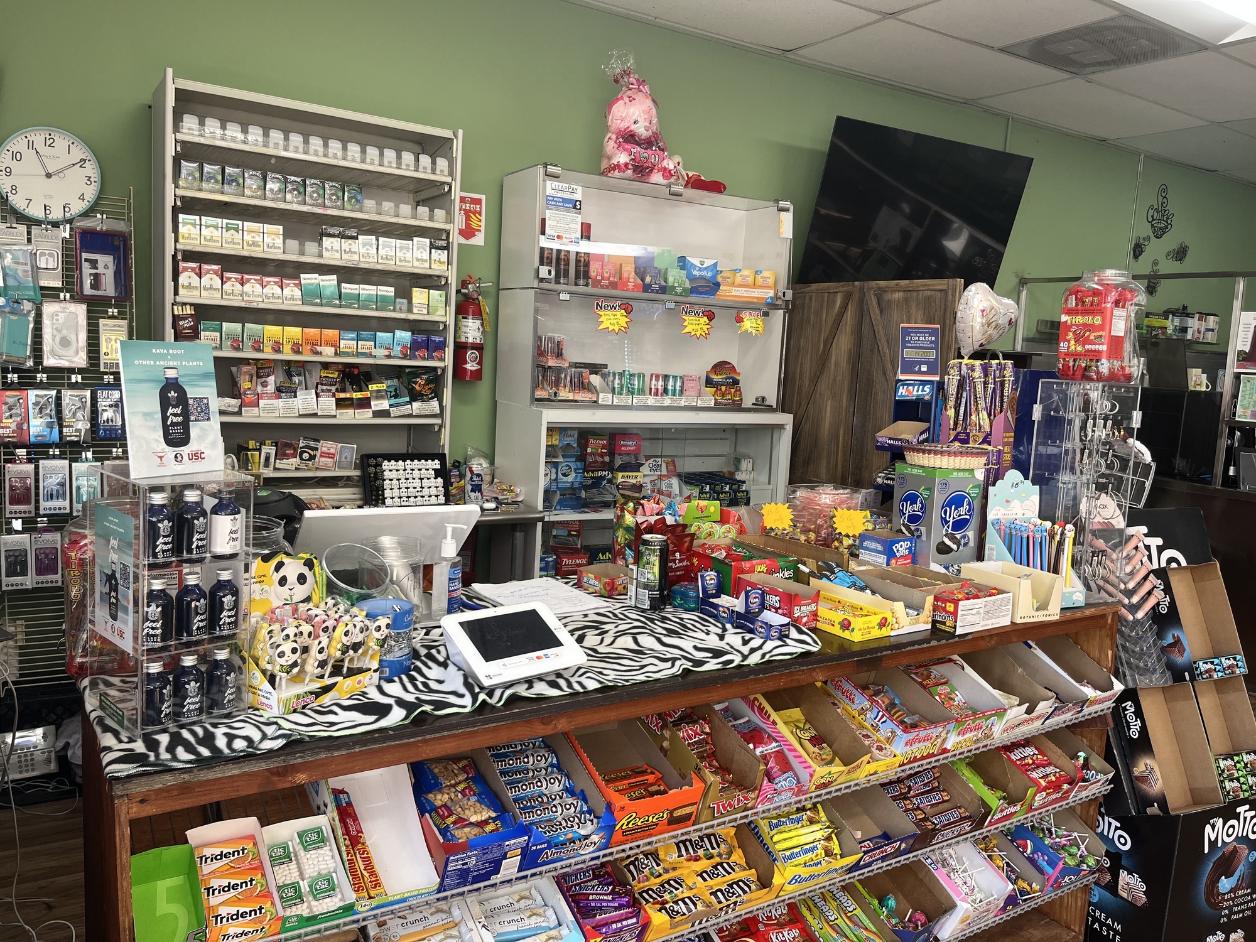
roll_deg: -3.2
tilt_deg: -7.0
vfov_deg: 53.1
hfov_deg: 67.3
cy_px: 471
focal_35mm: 26
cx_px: 628
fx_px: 943
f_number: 1.6
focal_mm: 5.1
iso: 80
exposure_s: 1/122
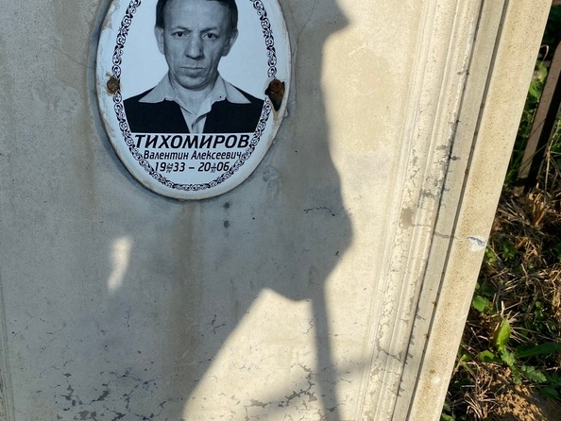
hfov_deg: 51.9
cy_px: 151
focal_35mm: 35
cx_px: 202
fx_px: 567
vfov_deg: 40.4
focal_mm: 4.25
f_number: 1.8
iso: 32
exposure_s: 1/1727
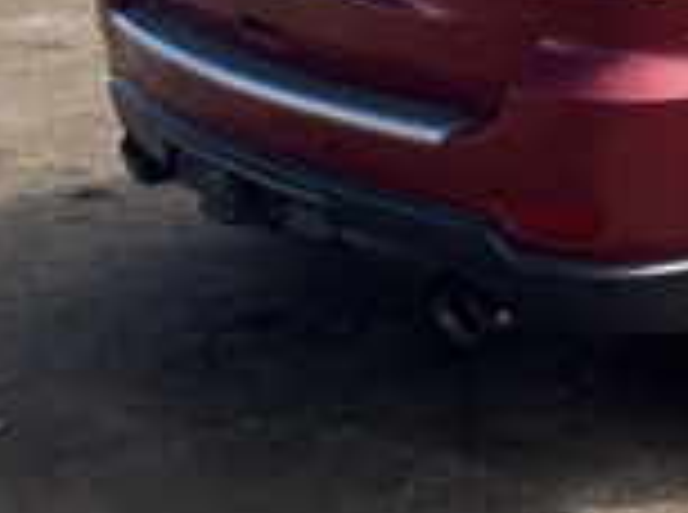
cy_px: -72
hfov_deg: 23.9
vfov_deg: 18.5
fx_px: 1507
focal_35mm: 76
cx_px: 773
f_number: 1.8
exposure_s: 1/1626
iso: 25
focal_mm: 3
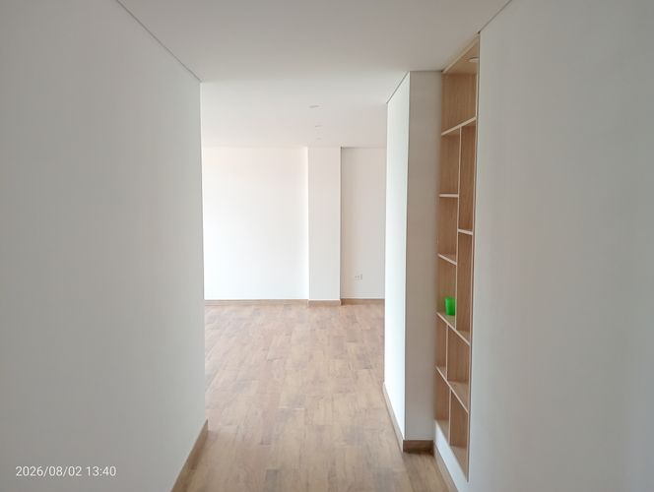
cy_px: 246
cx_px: 327
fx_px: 530
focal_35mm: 28
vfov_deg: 49.9
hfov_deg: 63.4
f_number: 1.8
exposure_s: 1/60
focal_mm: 3.98
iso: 105
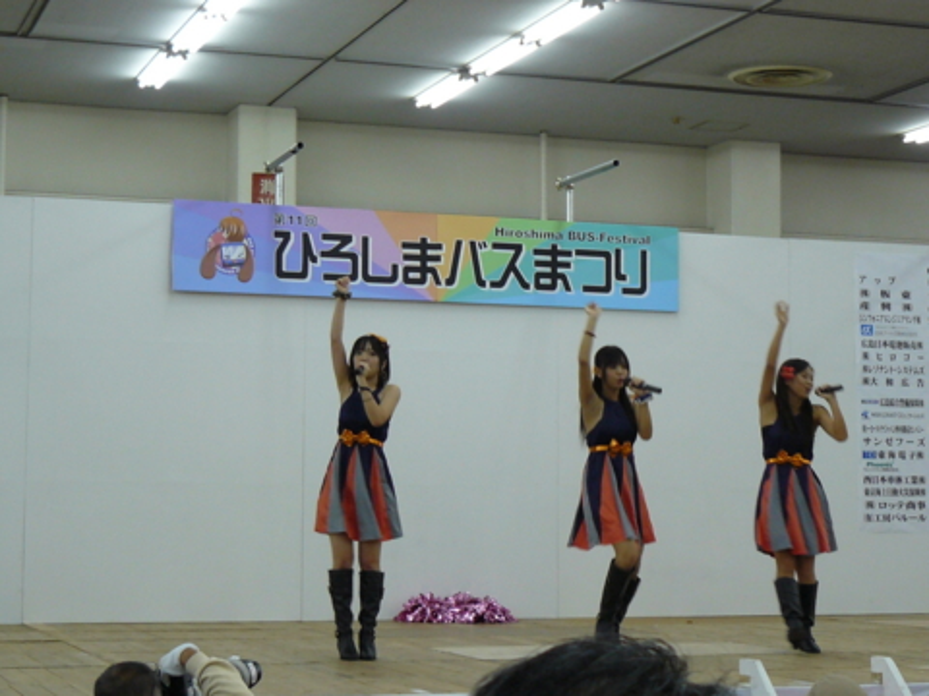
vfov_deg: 18.9
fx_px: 2093
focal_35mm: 78
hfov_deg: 25.0
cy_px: 348
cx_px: 464
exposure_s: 1/30
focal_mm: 8.7
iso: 125
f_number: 2.8
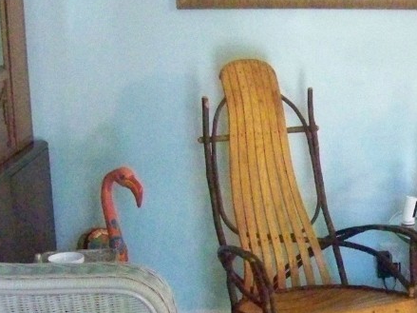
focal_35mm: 84
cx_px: 357
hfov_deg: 22.8
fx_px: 1012
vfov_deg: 17.4
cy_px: 269
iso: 1600
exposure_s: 1/60
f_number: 2.8
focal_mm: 5.85
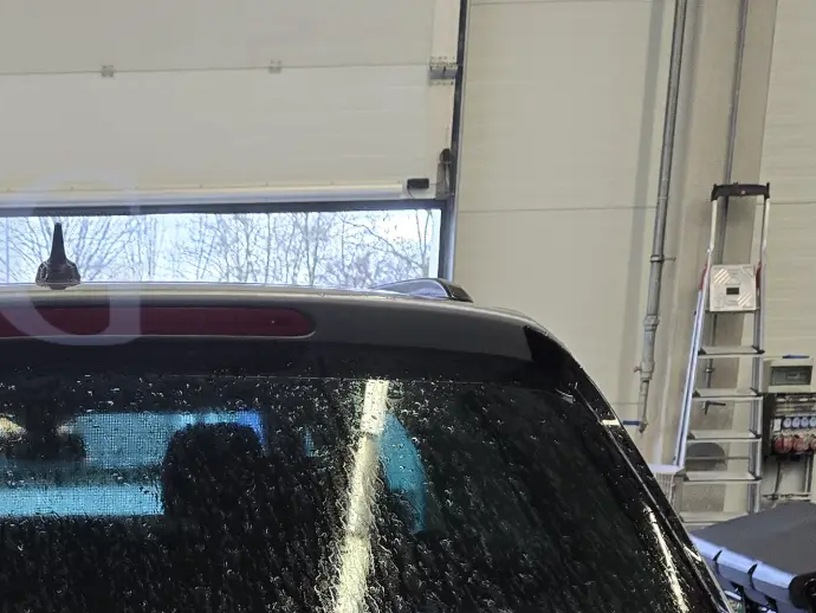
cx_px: -14
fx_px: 1509
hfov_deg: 28.3
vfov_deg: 20.4
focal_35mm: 64
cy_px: 851
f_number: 1.7
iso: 200
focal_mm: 6.3
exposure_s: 1/180
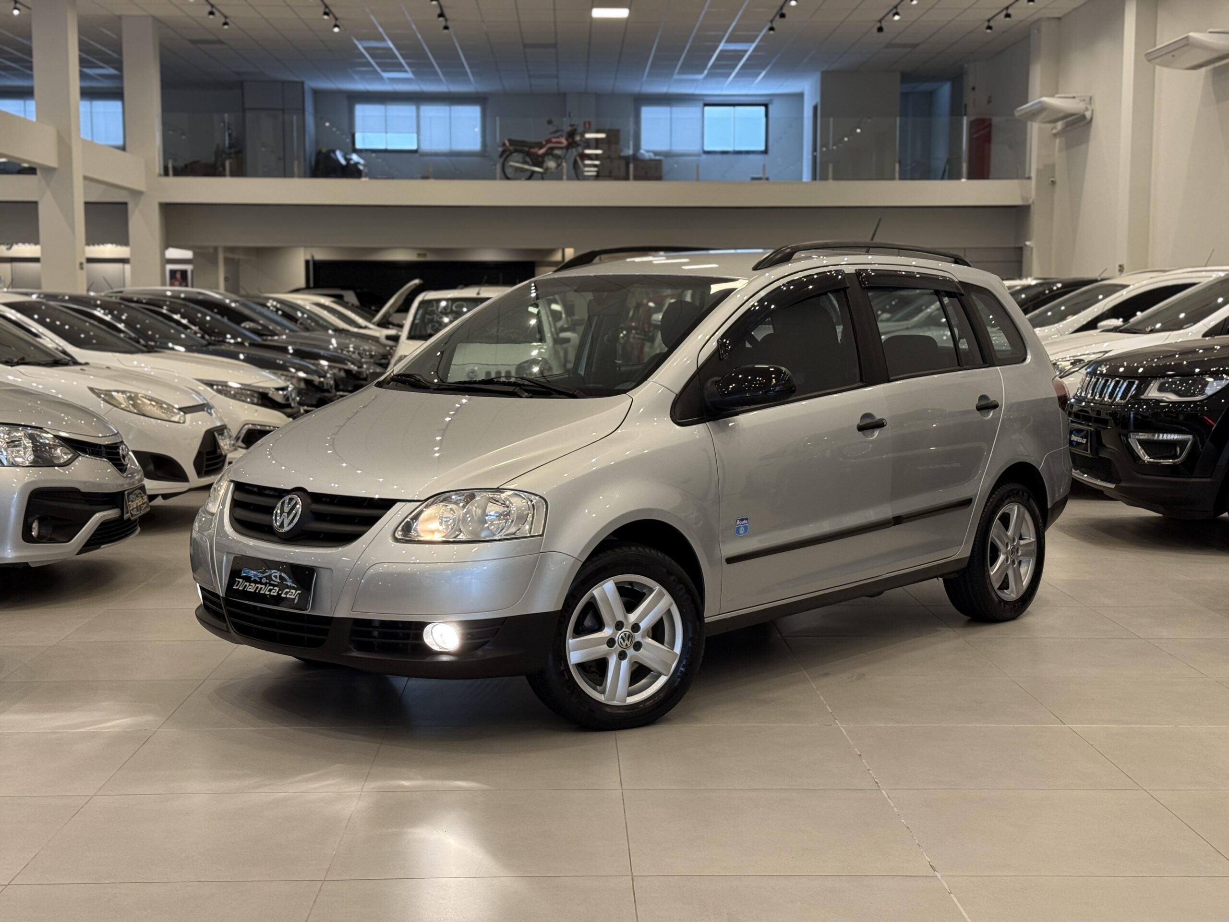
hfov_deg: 39.7
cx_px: 614
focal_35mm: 48
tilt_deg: -4.8
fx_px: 1704
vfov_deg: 30.3
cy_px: 461
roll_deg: -0.5
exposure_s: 1/60
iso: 125
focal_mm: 6.76
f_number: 1.78
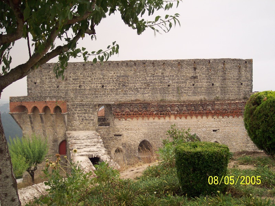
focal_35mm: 38
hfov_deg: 49.0
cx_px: 138
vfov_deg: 37.7
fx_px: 302
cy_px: 103
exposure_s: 1/30
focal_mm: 8
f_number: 2.8
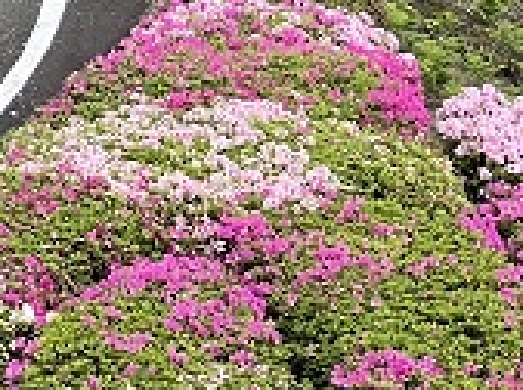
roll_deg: +1.4
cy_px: 763
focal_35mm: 372
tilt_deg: -17.8
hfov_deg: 5.3
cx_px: 849
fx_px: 5608
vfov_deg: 3.9
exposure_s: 1/386
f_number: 2.8
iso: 32
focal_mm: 9
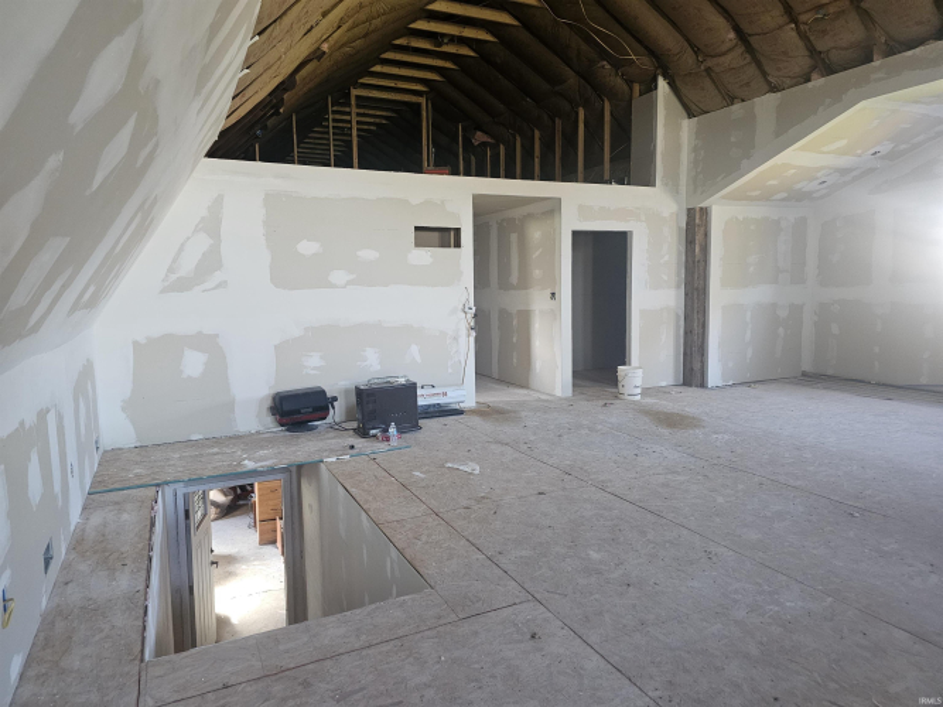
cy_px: 354
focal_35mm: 23
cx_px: 472
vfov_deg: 58.9
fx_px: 626
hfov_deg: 73.9
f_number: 1.7
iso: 640
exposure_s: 1/60
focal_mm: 6.3
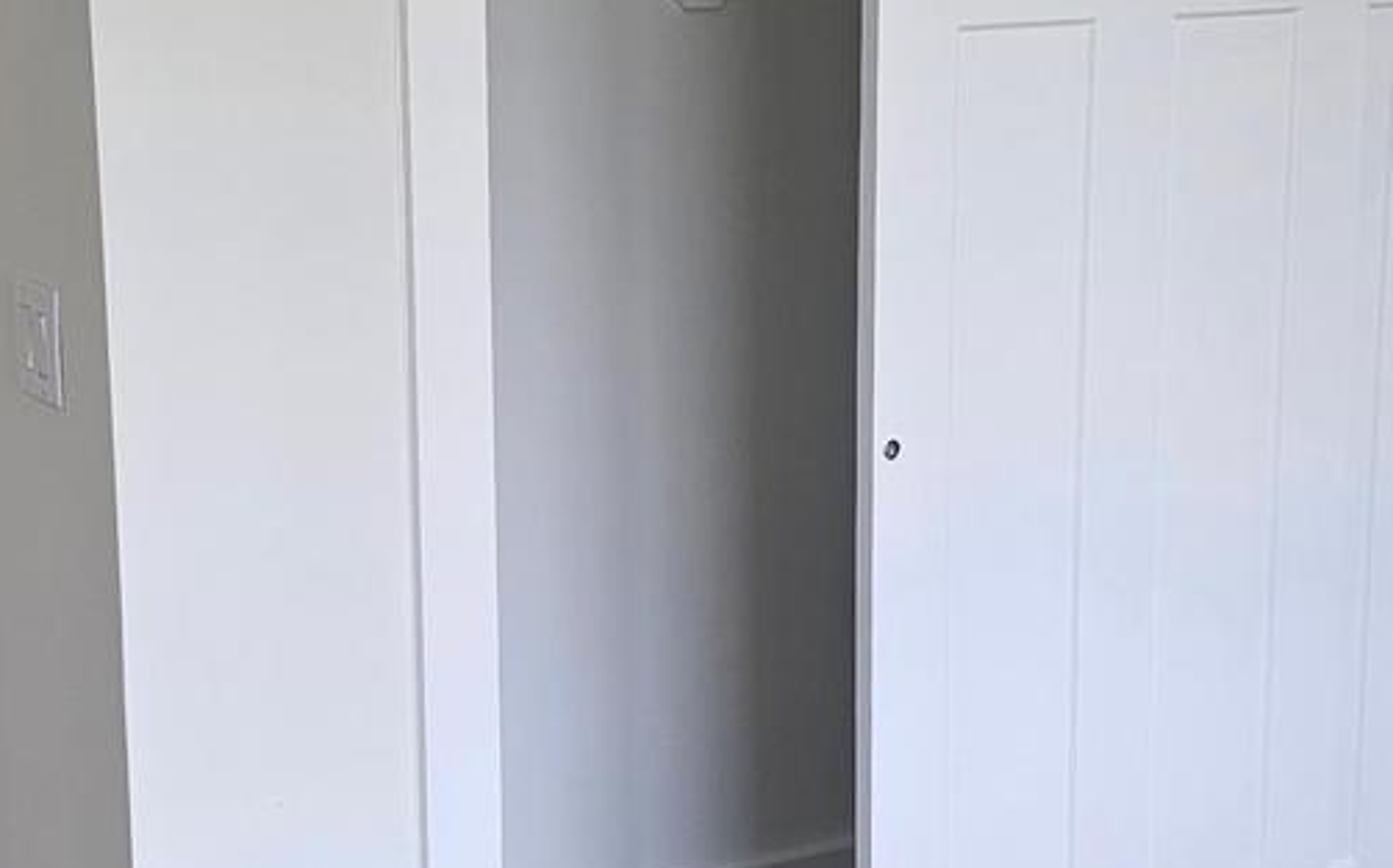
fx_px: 2656
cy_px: 405
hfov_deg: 29.3
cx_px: 549
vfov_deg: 18.6
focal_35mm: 70
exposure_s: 1/180
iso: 64
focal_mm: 6.3
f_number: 1.7
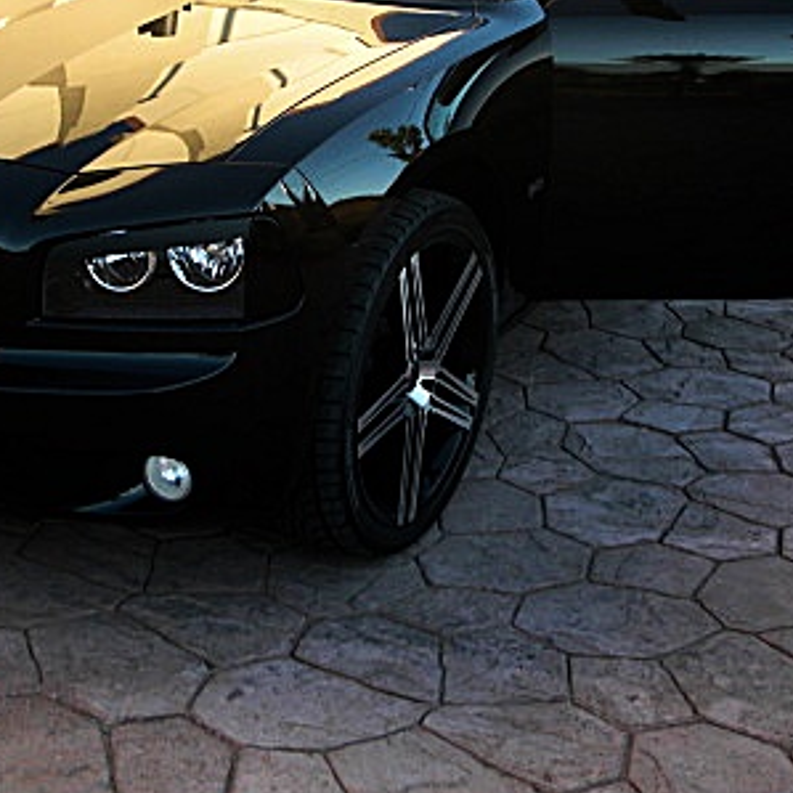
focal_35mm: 68
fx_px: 1762
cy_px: 225
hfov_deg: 25.3
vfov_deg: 25.1
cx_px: 345
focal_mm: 6.3
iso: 50
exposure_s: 1/125
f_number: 2.8
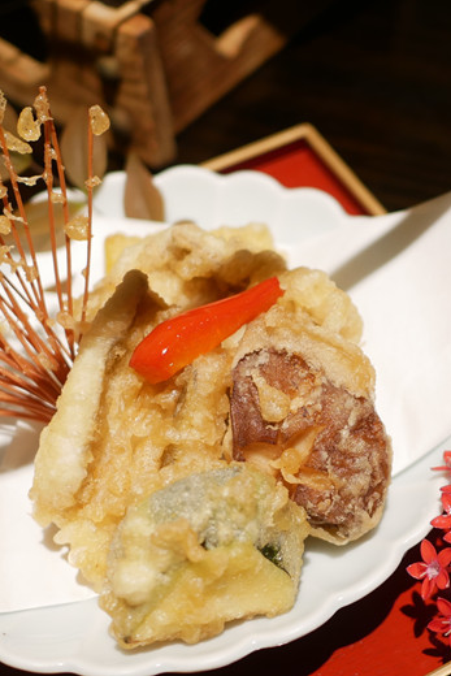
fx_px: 1127
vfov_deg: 33.1
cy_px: 455
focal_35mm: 60
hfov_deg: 22.5
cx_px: 317
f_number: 1.7
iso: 320
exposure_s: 1/60
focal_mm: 15
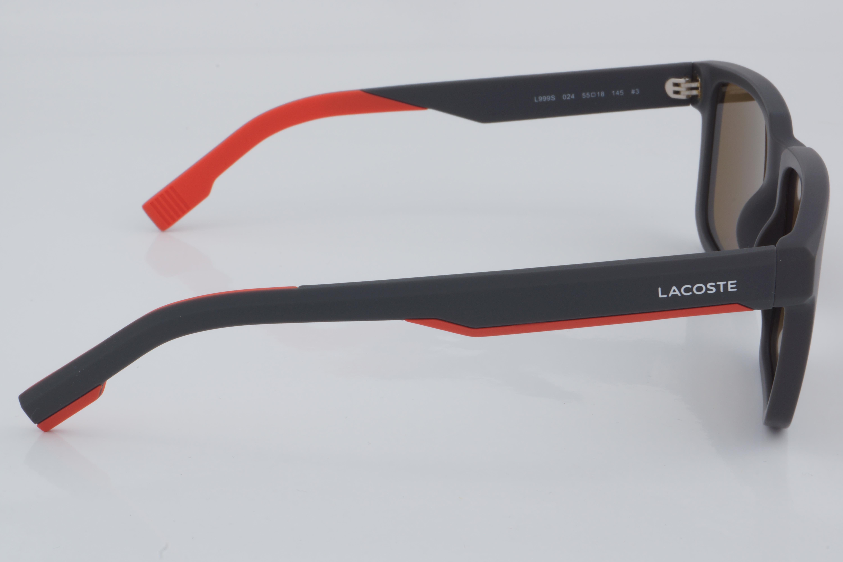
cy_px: 281
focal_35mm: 75
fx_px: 1756
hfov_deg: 27.0
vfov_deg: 18.2
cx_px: 422
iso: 100
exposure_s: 1/4
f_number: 32
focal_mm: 50
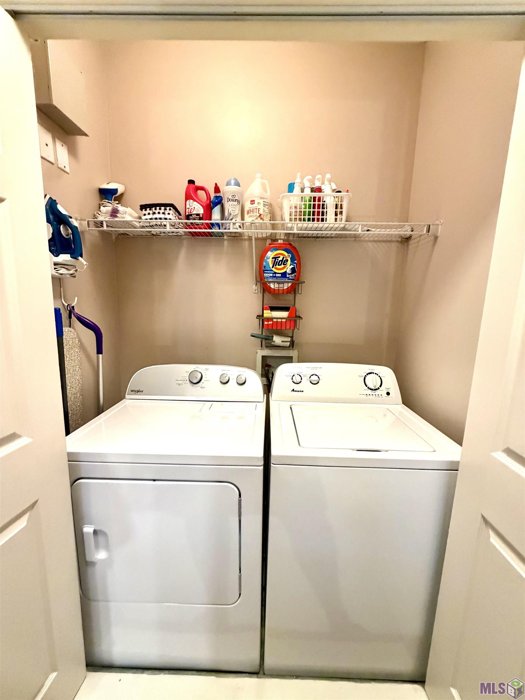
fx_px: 283
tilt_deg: -8.4
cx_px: 262
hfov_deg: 85.7
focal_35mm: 14
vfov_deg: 102.1
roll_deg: -1.7
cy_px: 350
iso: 640
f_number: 2.2
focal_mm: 2.22
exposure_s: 1/60
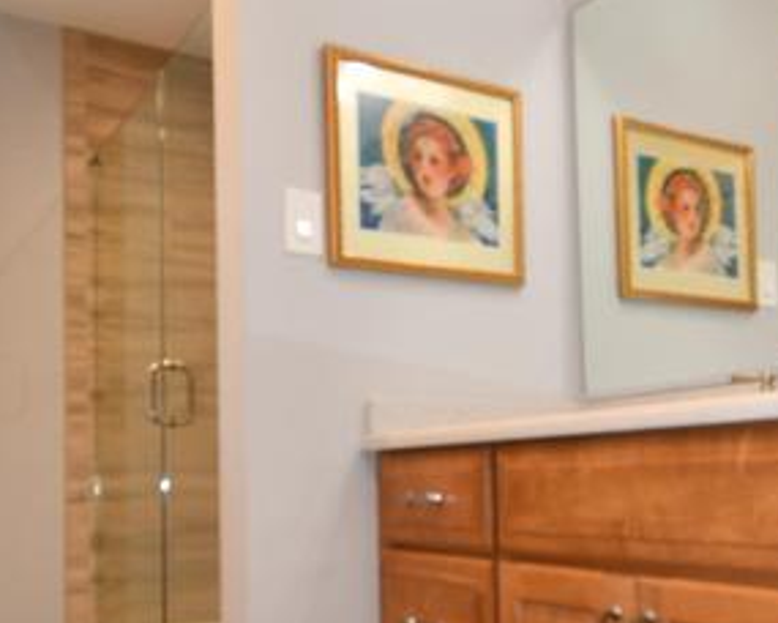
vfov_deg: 38.6
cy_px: 429
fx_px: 875
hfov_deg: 47.9
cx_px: 382
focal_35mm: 38
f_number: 3.5
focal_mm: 10
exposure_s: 1/100
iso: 400
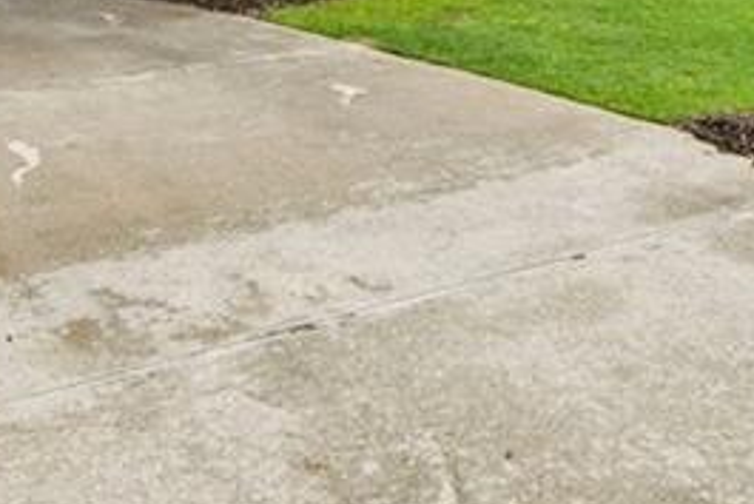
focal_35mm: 54
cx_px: 555
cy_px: -147
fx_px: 1132
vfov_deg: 22.5
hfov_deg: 36.1
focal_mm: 14
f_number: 8
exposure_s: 1/640
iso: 400
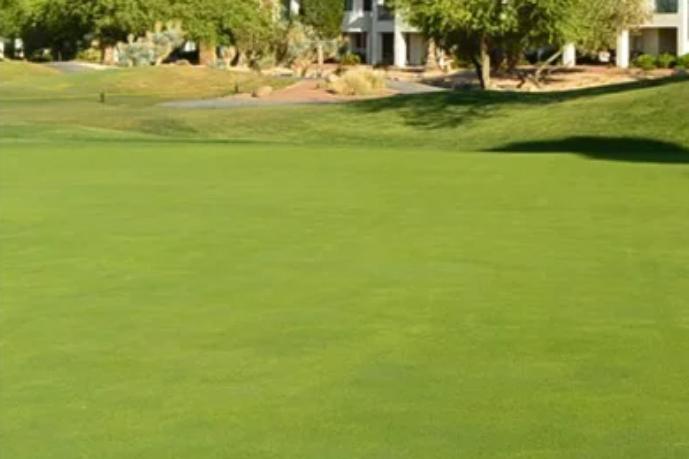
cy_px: -71
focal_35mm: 63
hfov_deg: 26.8
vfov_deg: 20.4
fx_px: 1206
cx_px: 901
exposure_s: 1/250
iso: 160
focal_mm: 9.2
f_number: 10
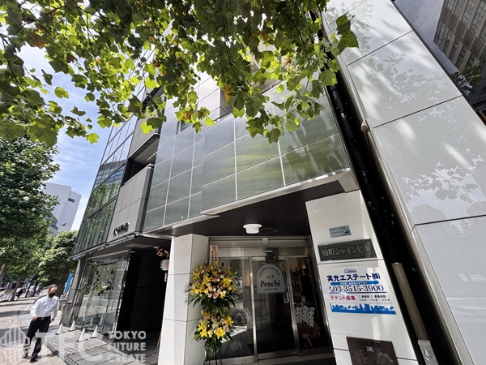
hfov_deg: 102.1
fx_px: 197
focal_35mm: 14
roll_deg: +3.6
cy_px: 182
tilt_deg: +26.7
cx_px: 243
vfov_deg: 85.7
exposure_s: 1/403
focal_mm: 2.22
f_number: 2.2
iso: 40
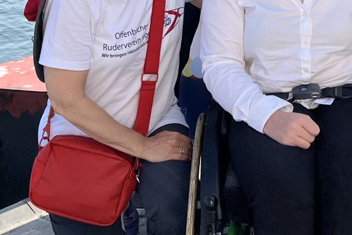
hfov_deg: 21.0
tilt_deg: -8.4
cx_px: 367
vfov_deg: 14.0
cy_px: -95
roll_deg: +1.9
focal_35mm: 93
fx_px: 909
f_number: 1.6
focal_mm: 5.1
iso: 50
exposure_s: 1/5319
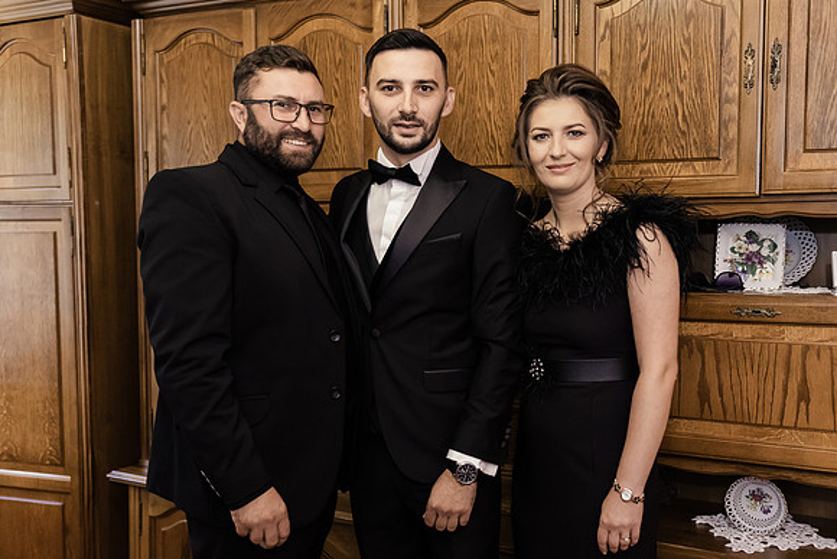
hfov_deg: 50.6
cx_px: 481
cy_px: 295
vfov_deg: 35.2
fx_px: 881
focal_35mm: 38
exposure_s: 1/80
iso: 4000
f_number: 2.8
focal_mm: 32
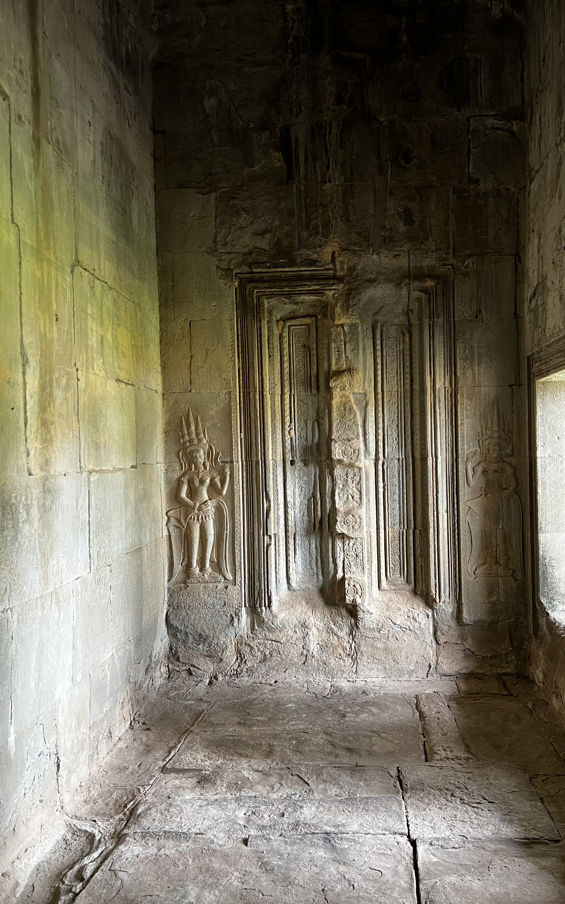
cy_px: 451
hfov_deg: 44.3
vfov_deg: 66.5
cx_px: 337
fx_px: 690
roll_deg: +1.8
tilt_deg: +0.5
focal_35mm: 28
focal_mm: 5.7
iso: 250
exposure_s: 1/60
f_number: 1.5
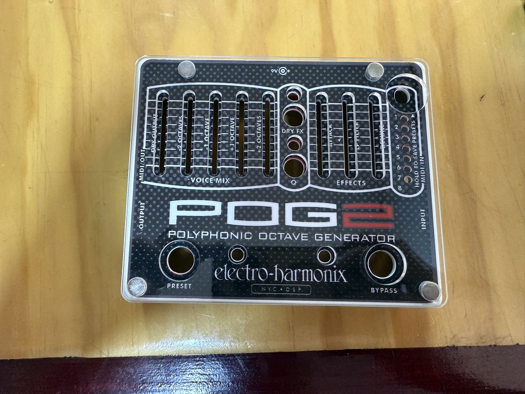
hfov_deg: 71.6
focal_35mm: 24
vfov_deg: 56.8
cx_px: 262
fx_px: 364
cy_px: 197
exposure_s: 1/60
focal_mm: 2.22
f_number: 2.2
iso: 640
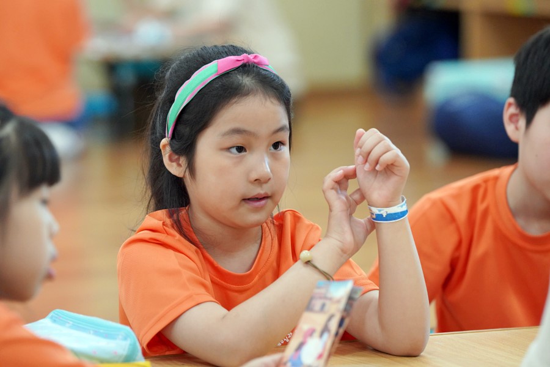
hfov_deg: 10.3
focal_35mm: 200
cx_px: 275
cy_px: 184
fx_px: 3055
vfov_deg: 6.9
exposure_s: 1/250
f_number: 4
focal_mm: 200
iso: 3200
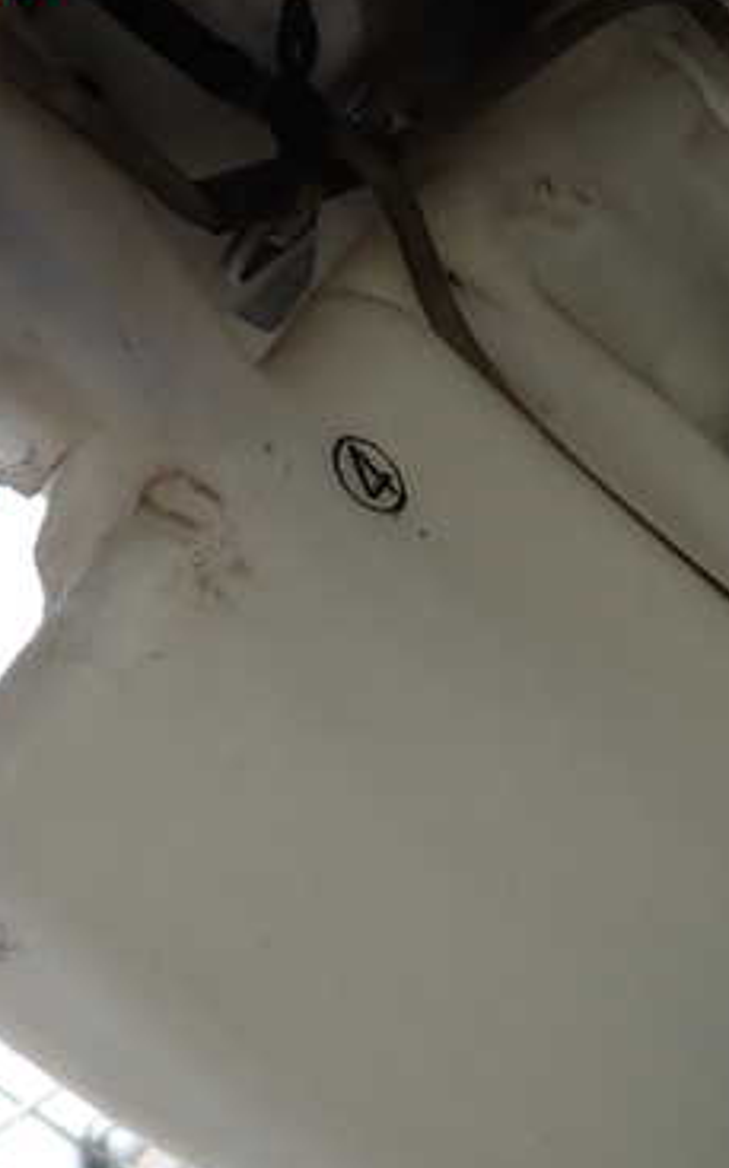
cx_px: 411
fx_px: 1655
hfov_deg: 24.8
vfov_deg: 38.8
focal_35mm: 52
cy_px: 646
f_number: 2.3
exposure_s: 1/60
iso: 160
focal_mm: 5.4
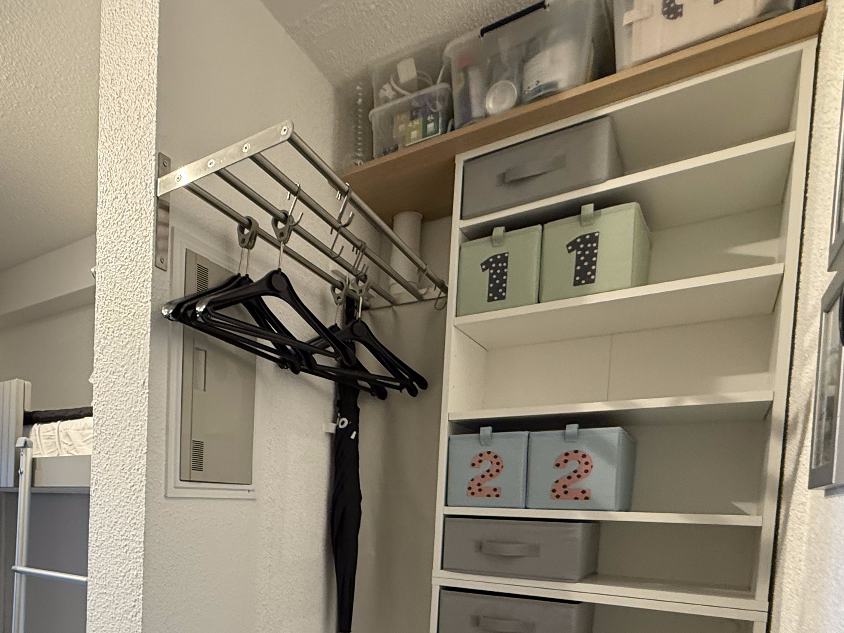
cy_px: 533
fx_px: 609
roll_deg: -1.7
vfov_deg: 50.5
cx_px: 199
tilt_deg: -3.5
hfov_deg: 64.7
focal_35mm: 25
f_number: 2.2
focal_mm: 2.22
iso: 250
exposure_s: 1/50
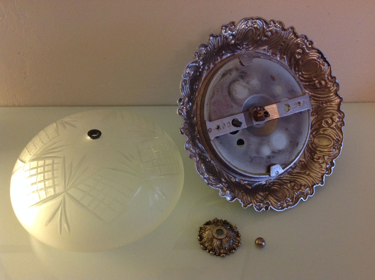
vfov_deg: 40.6
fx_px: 379
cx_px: 188
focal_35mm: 35
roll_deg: -0.7
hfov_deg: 52.7
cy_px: 140
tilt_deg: -41.1
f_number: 2.4
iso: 320
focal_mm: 4.28
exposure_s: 1/17
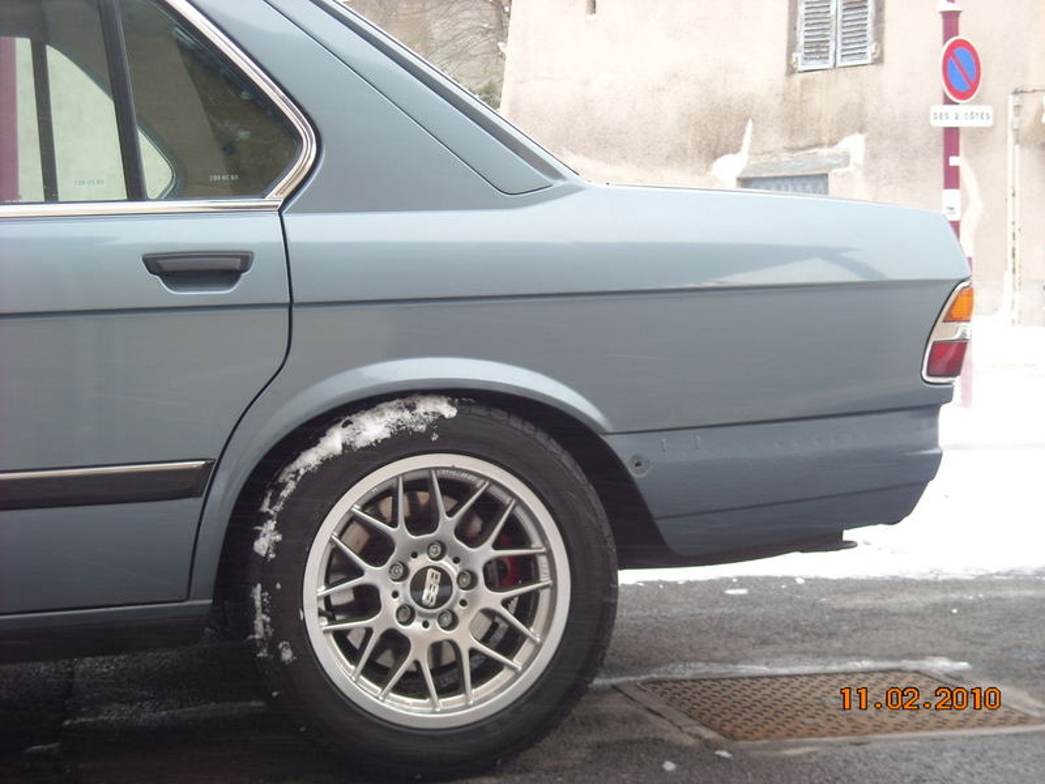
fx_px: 2294
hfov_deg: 25.7
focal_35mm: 76
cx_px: 522
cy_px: 392
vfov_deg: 19.4
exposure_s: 1/96
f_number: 3.9
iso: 64
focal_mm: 12.3
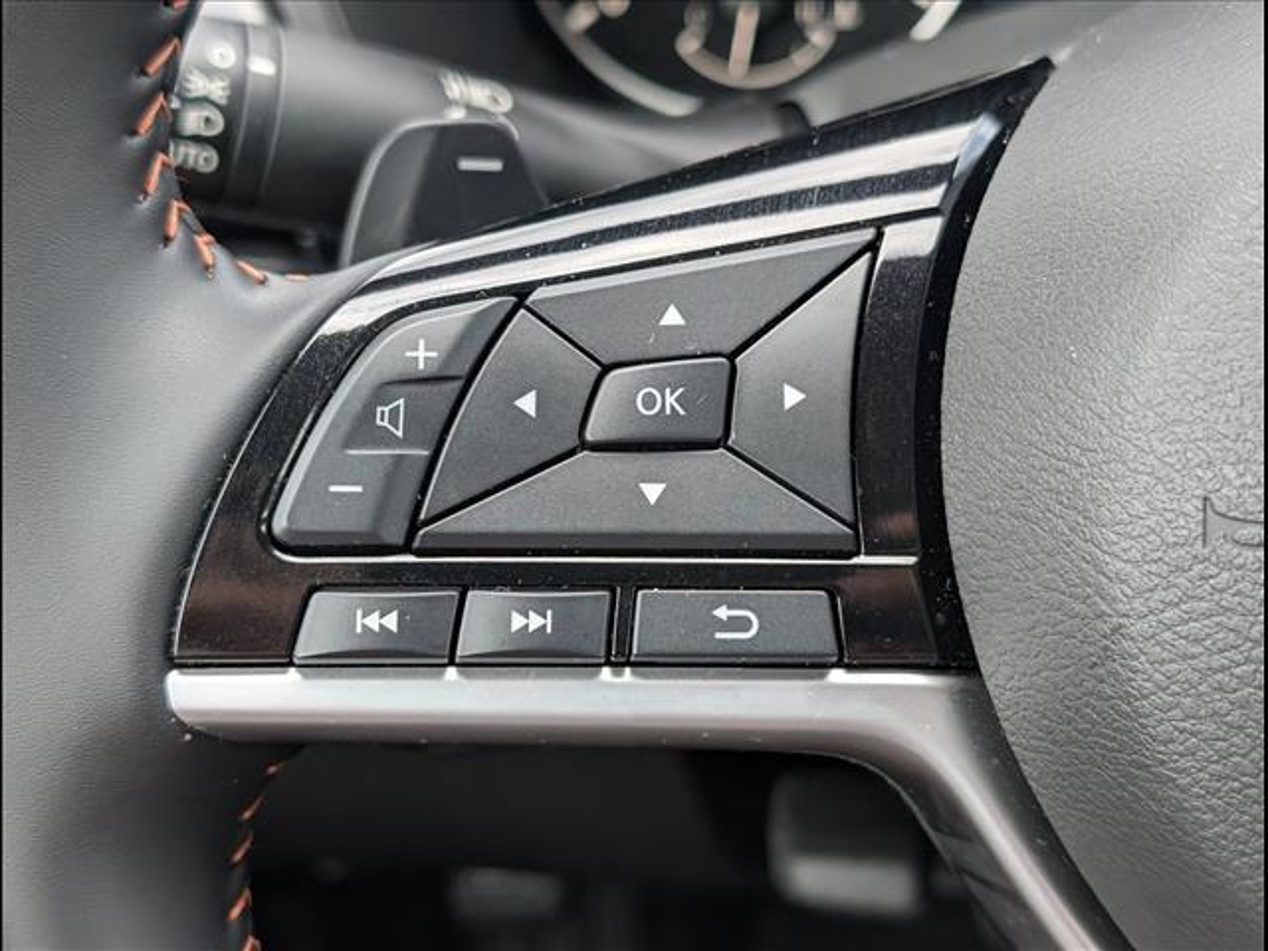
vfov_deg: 29.7
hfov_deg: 38.9
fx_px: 1795
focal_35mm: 49
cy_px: 476
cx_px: 634
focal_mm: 6.9
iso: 487
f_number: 1.68
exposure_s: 1/1667
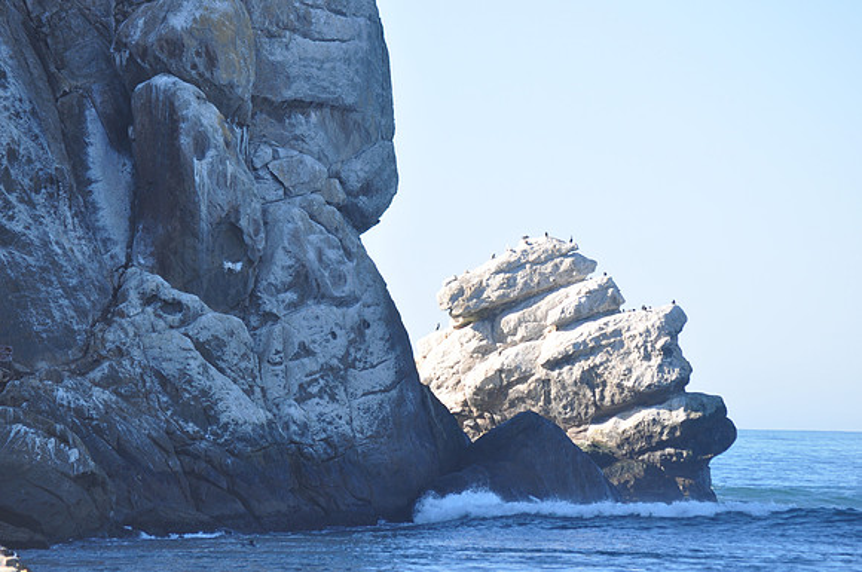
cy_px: 286
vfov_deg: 5.2
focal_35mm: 262
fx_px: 6277
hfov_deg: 7.9
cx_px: 431
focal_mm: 175
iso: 200
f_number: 10
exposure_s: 1/200
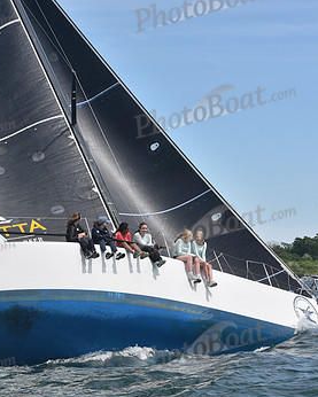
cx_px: 76
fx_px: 1294
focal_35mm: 110
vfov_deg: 17.5
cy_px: 184
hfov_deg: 14.0
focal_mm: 70
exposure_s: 1/800
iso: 320
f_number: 7.1
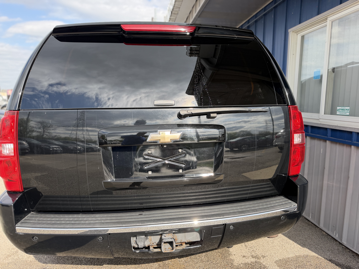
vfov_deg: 56.8
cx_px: 180
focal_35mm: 24
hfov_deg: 71.6
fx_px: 249
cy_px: 134
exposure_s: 1/1230
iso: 100
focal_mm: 6.76
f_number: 1.78
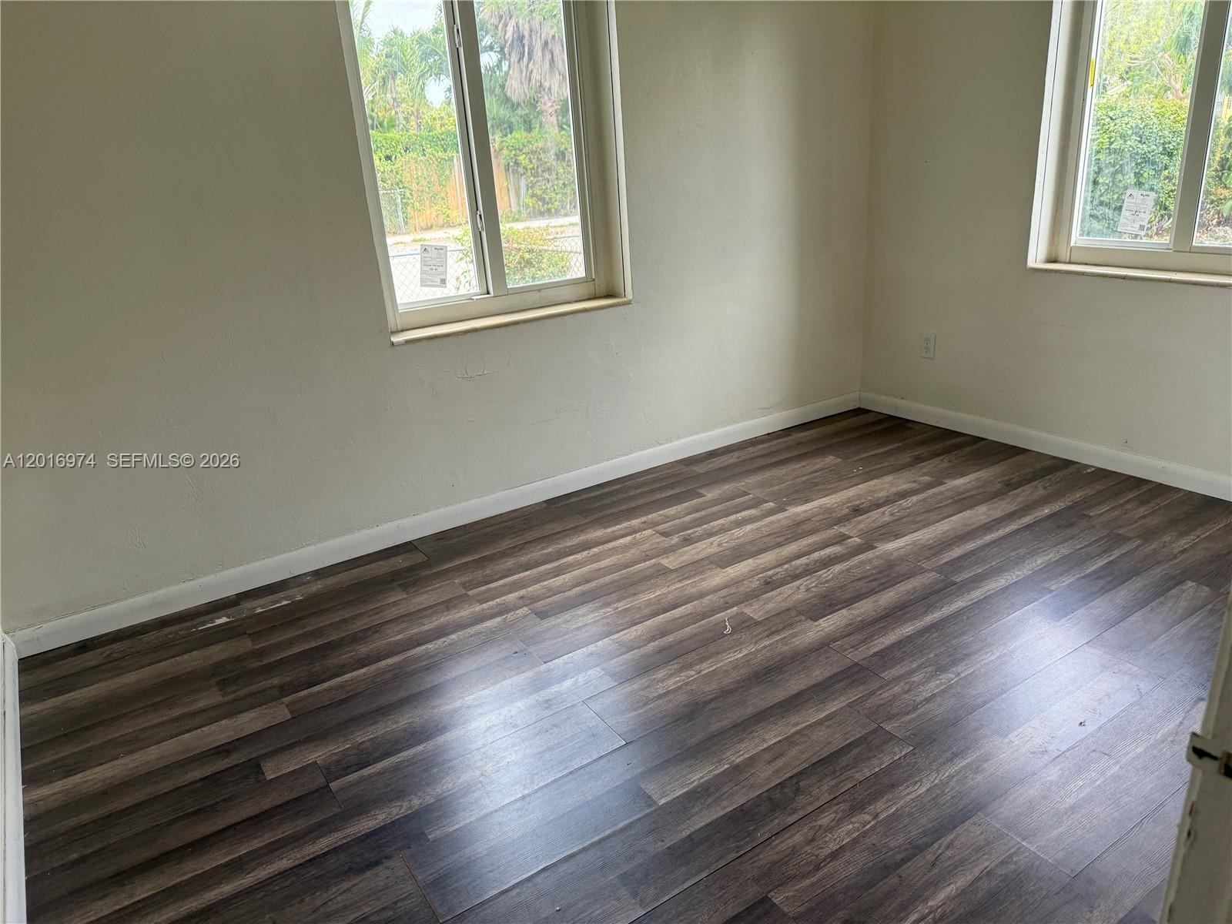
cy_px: 462
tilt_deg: -20.6
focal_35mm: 24
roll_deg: +3.2
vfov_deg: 56.8
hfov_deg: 71.6
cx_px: 616
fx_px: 854
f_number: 1.78
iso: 160
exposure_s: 1/238
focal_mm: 6.76
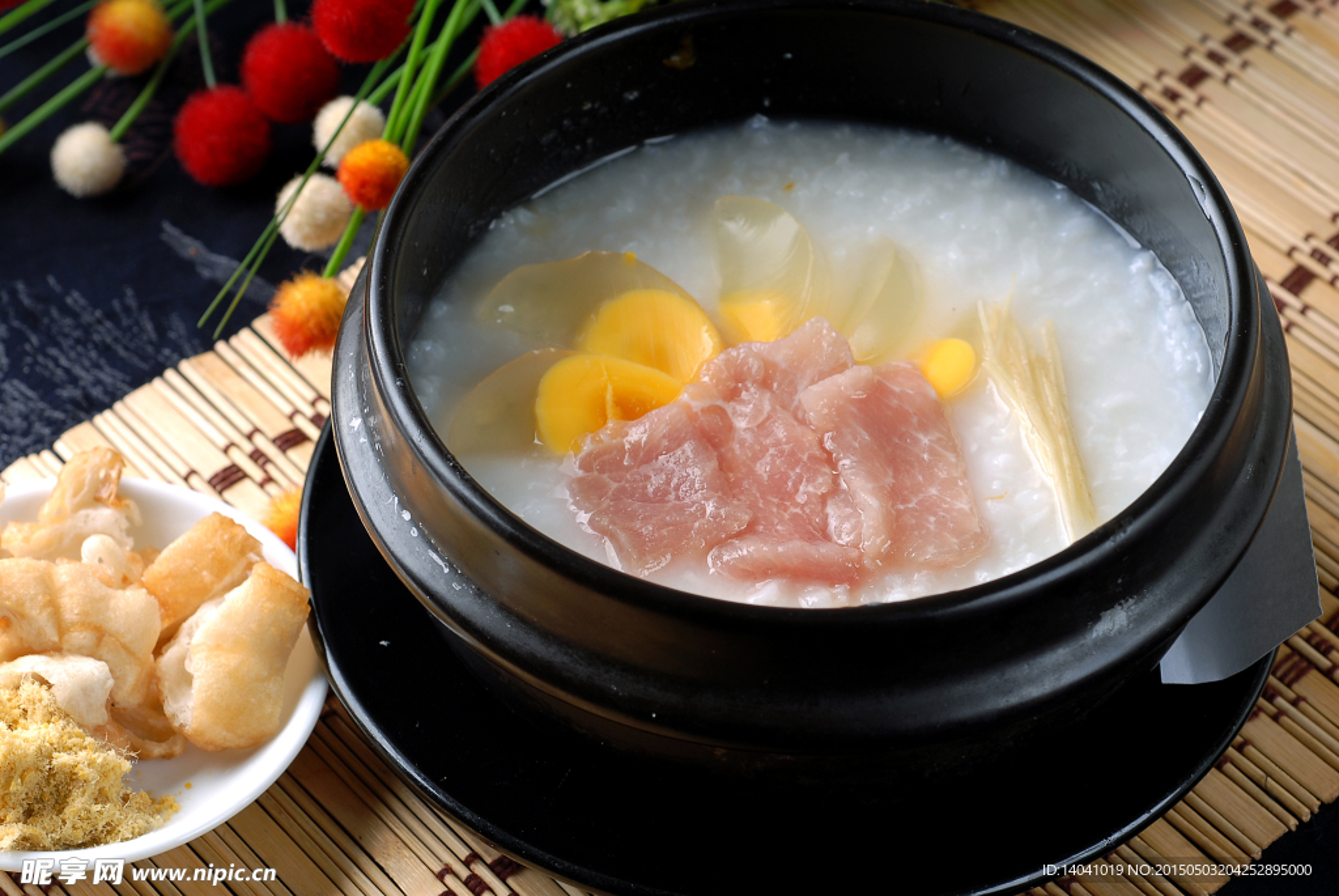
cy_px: 448
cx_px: 670
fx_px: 3351
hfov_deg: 22.6
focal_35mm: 90
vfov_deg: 15.2
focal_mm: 60
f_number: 8
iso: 100
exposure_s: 1/200
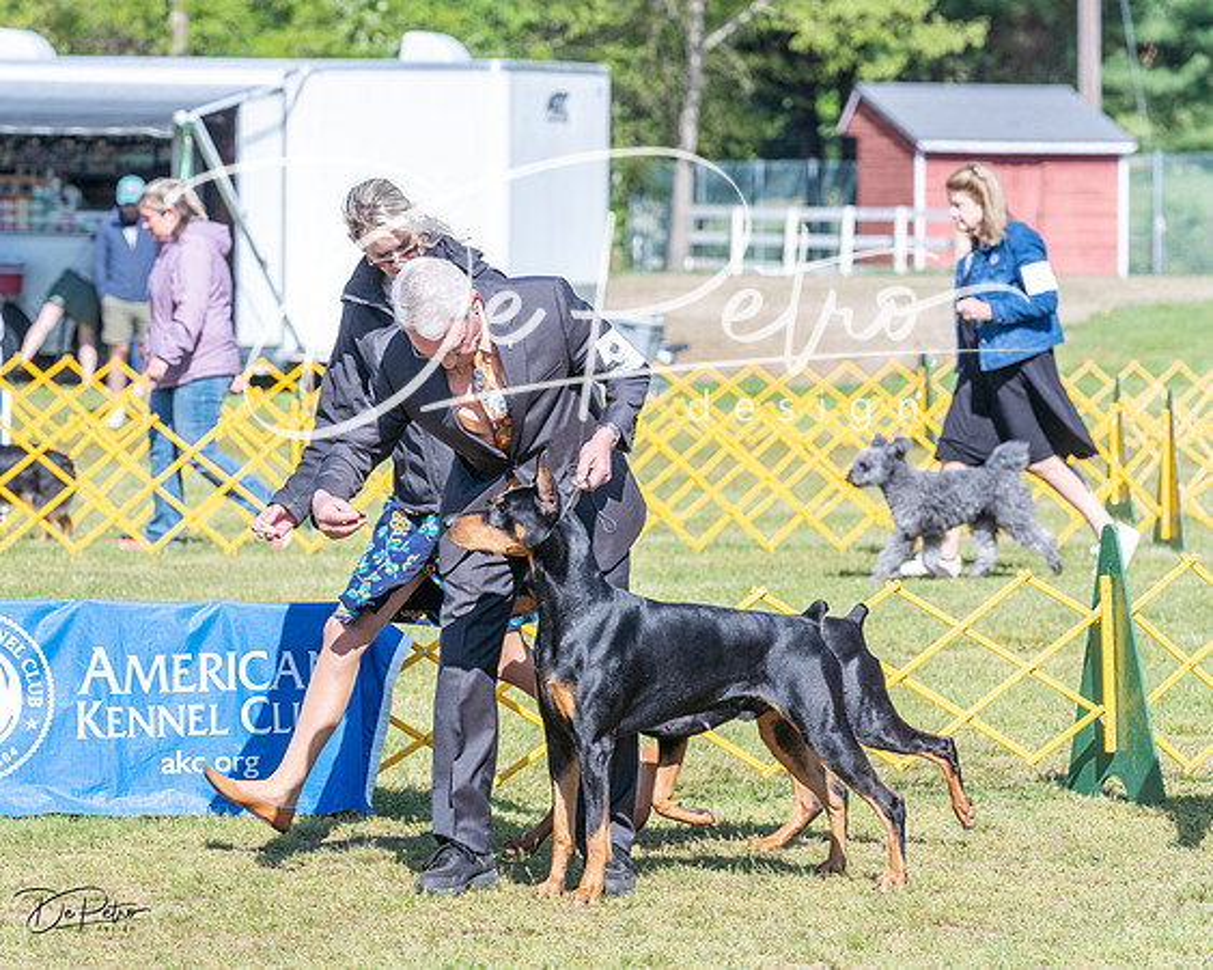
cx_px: 582
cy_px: 485
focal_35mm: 198
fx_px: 7113
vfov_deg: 7.8
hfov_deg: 9.7
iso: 500
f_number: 6.3
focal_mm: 176
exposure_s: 1/1250
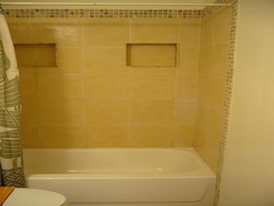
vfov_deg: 40.7
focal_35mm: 35
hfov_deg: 52.6
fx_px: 277
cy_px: 103
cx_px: 137
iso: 200
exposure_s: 1/10
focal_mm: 5.8
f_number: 2.8
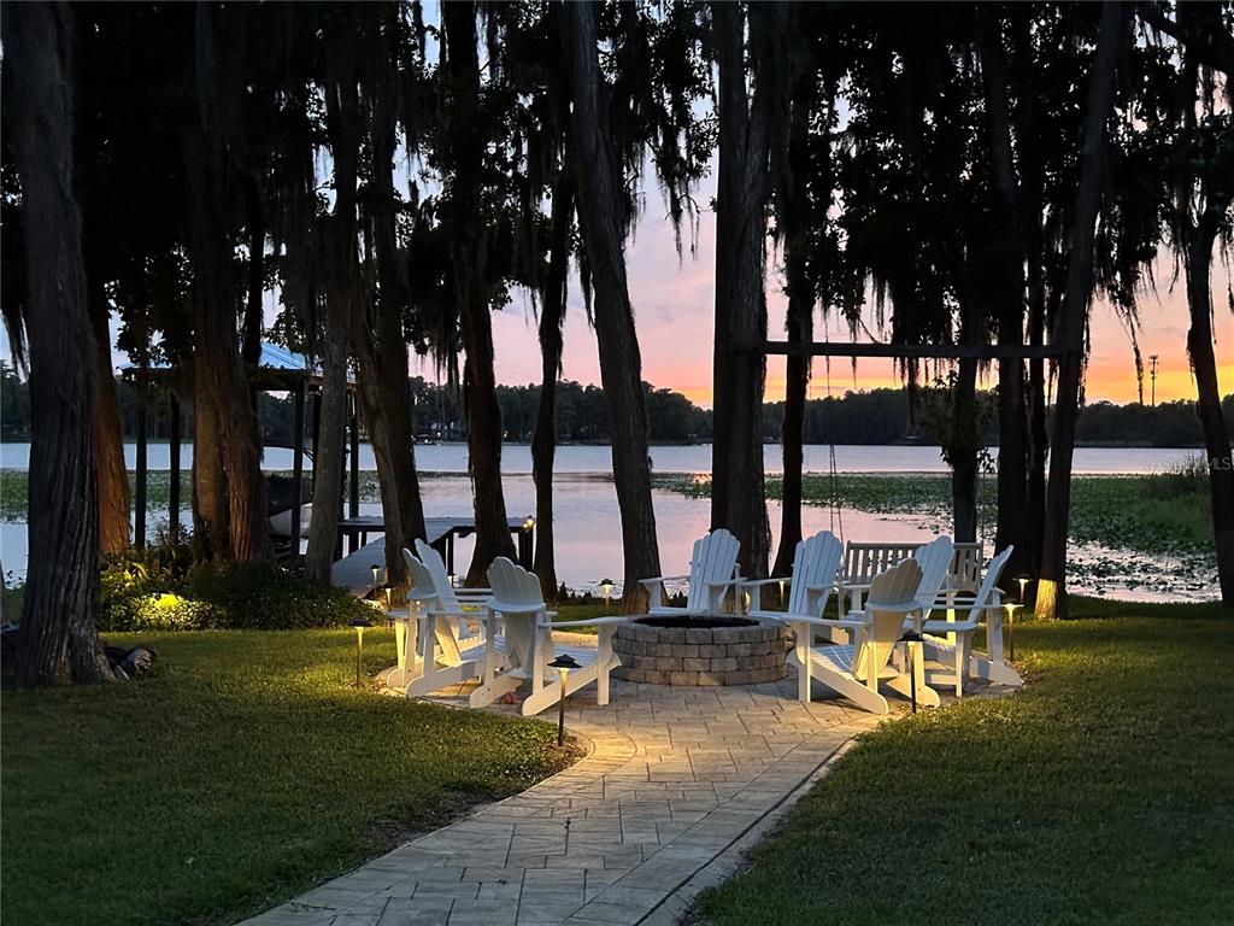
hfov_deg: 39.7
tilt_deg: -1.3
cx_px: 617
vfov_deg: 30.3
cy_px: 463
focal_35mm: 48
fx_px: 1711
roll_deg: -0.7
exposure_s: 1/30
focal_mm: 6.86
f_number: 1.78
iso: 640
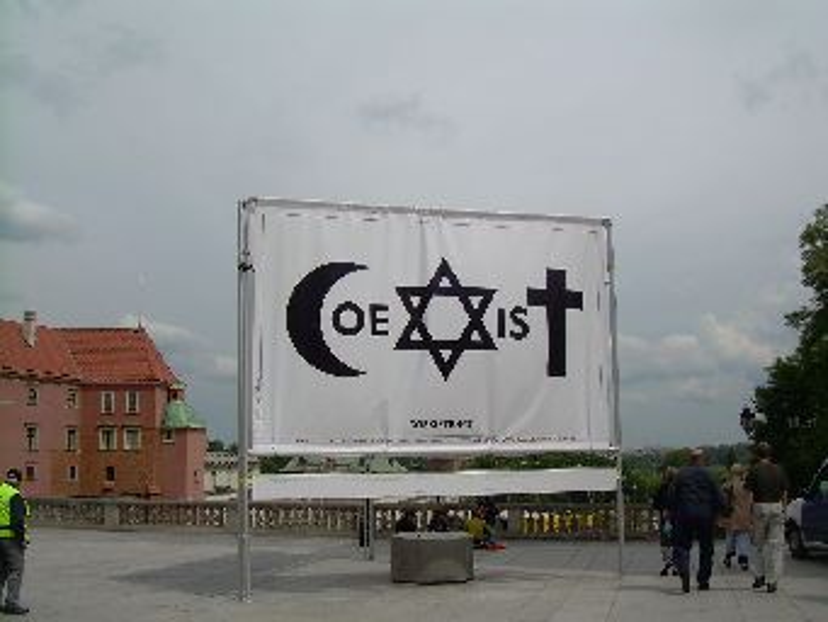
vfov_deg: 37.7
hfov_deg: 49.0
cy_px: 311
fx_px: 909
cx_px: 414
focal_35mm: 38
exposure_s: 1/841
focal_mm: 6.3
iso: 50
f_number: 4.6
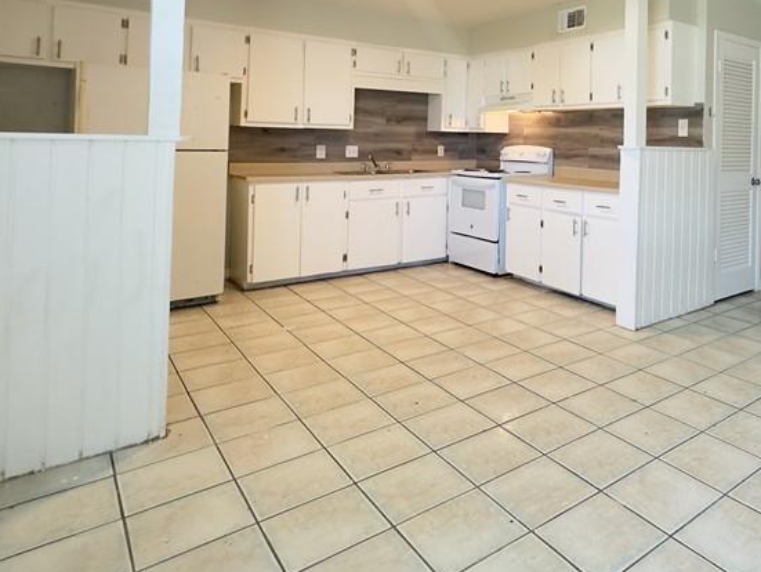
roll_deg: -0.9
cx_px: 588
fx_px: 572
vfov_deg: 50.7
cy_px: 135
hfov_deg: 62.6
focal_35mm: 26
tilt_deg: +1.2
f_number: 2.2
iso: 320
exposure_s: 1/60
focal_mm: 2.22
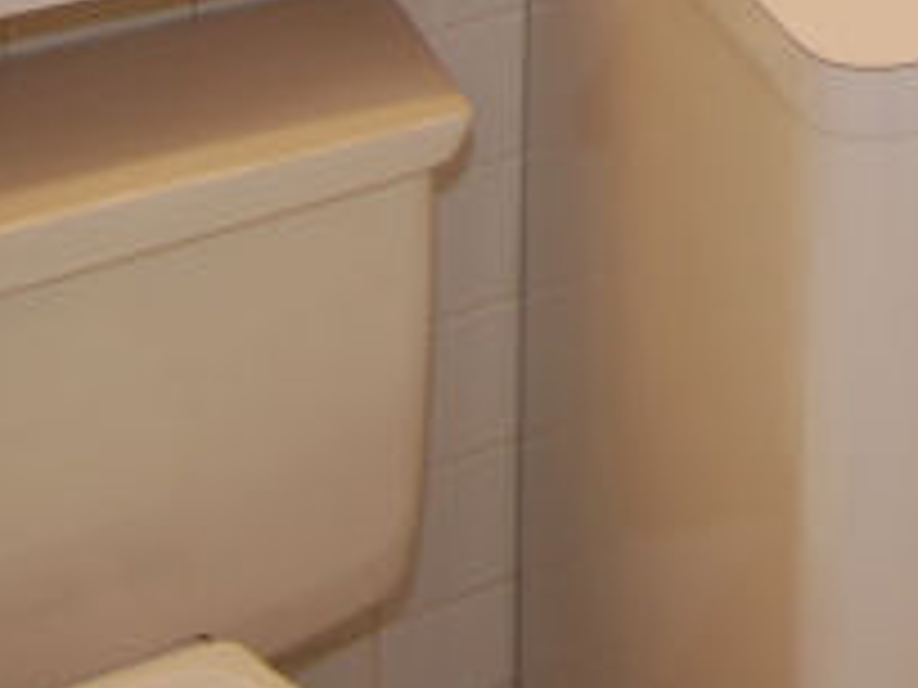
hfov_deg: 20.1
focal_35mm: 87
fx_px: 2307
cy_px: -848
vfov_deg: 13.5
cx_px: 1287
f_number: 4
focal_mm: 12
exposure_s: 1/60
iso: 200
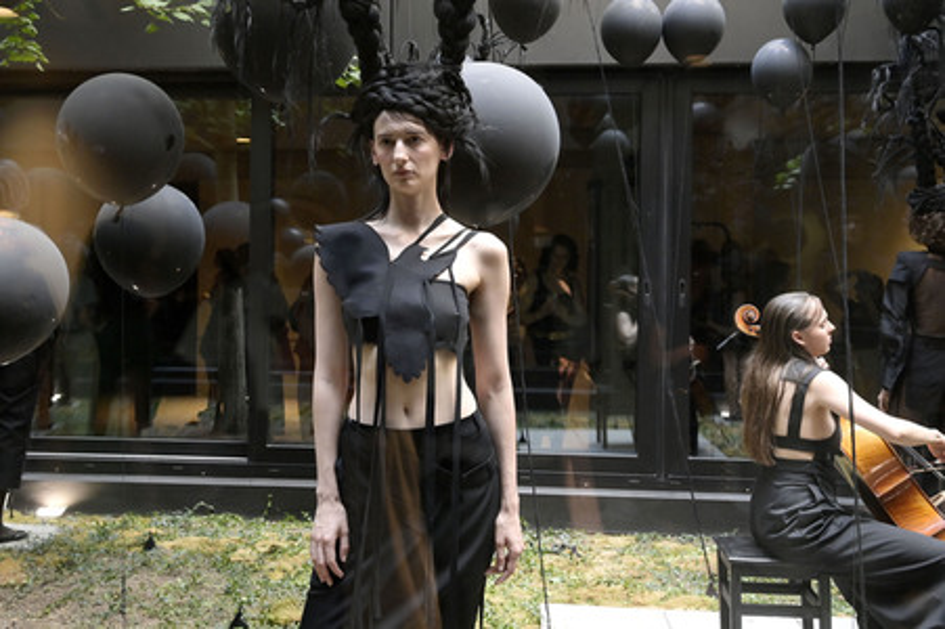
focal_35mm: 36
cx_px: 472
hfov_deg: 53.2
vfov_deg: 36.8
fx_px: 944
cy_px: 314
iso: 4000
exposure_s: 1/160
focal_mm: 36
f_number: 5.6
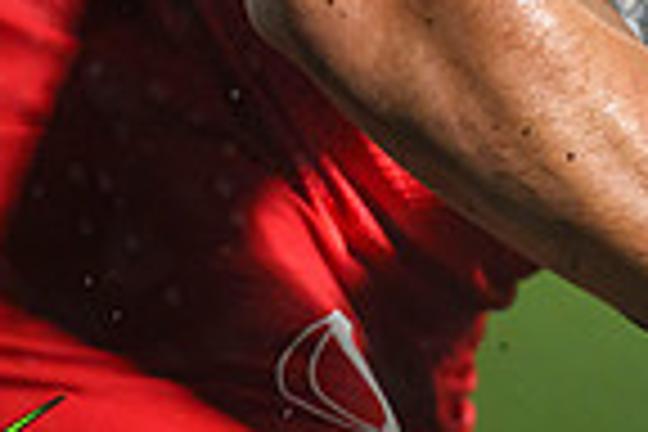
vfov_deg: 0.9
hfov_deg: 1.3
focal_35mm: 1607
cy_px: -371
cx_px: 850
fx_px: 28924
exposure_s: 1/1600
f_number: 3.2
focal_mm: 400
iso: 5000
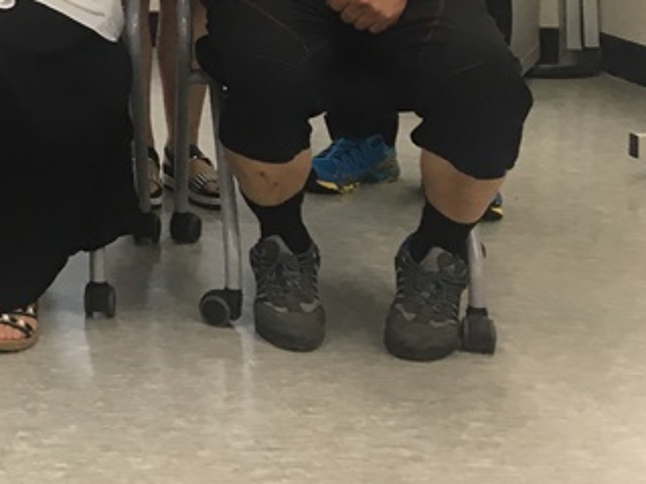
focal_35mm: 91
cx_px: -312
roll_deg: +0.1
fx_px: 1698
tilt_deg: -0.3
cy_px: -217
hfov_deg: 19.0
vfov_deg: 15.2
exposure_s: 1/30
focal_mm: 4.15
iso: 25
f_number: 2.2
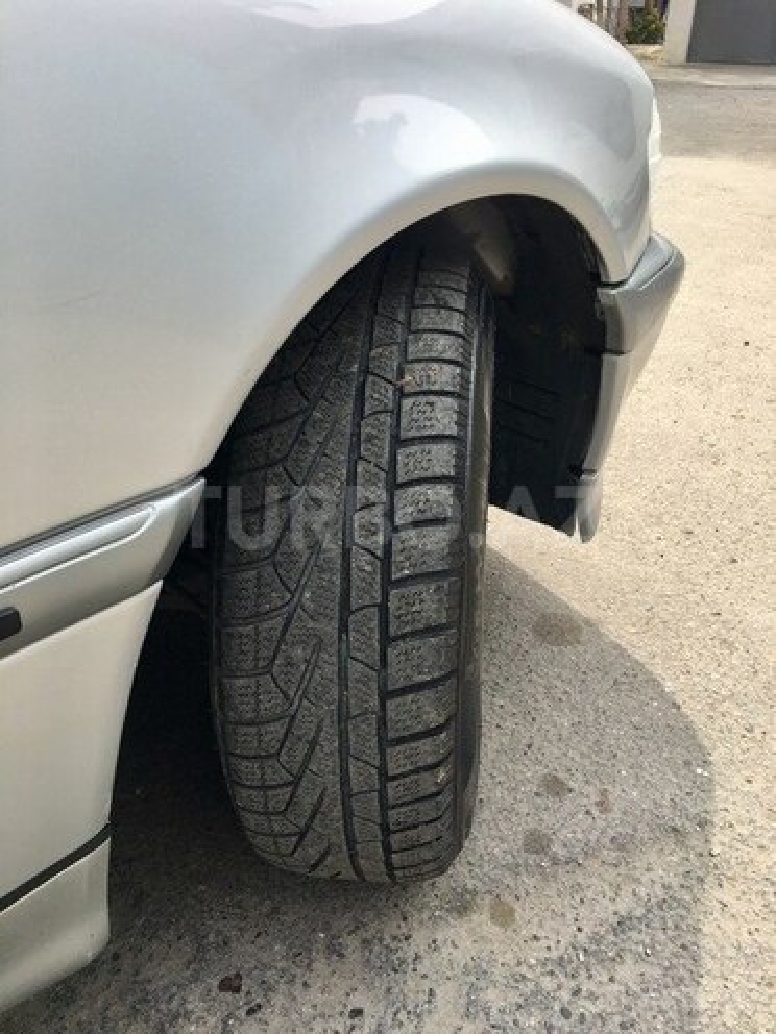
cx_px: 388
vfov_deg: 61.7
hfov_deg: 48.2
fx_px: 867
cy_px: 517
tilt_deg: -28.2
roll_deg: -1.2
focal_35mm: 29
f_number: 2.2
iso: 25
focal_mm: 4.15
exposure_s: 1/565
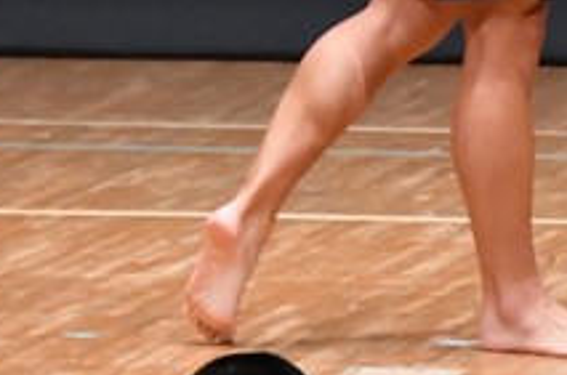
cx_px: 523
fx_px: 14615
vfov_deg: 1.5
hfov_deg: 2.2
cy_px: -210
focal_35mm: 930
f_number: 5.6
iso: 8000
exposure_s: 1/400
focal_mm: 170
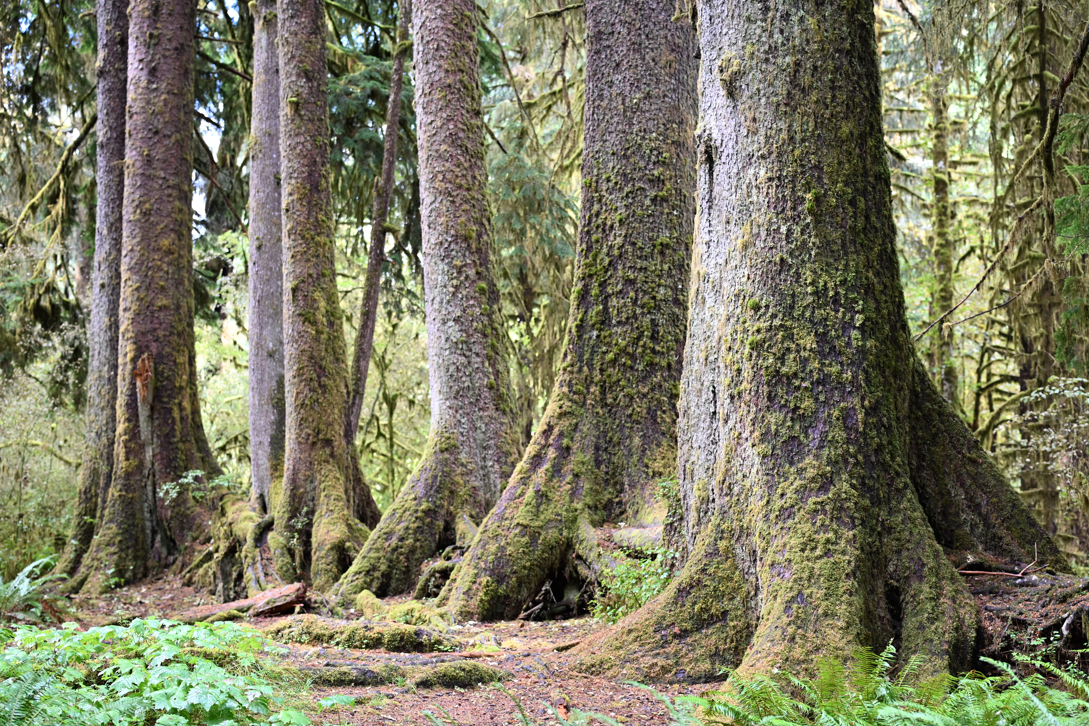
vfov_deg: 25.1
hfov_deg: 36.9
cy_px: 385
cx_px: 529
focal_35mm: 54
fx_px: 1633
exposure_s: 1/125
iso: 450
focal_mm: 50
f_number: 2.8
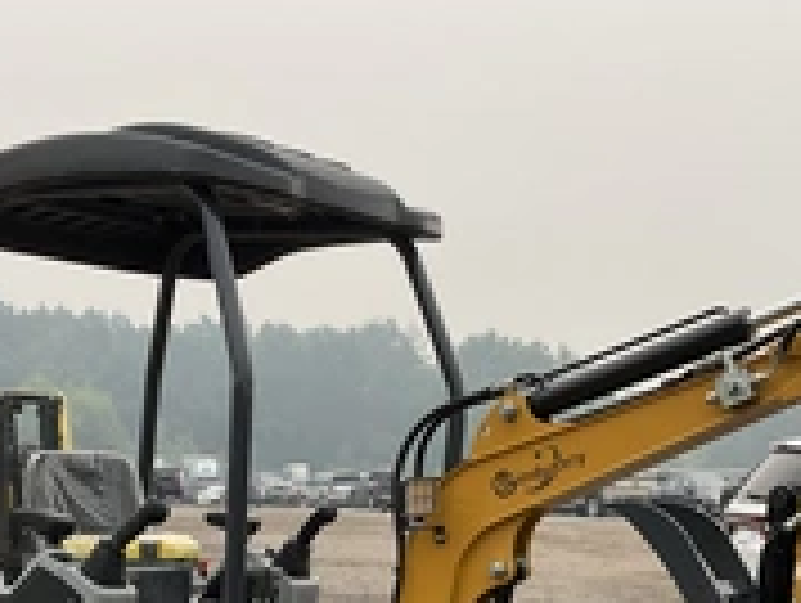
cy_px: 594
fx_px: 1506
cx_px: 338
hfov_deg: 29.7
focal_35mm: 65
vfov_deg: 21.9
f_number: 1.8
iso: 25
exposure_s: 1/327
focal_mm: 3
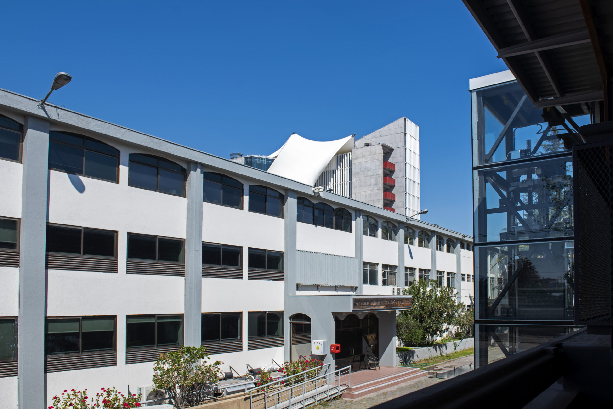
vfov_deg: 53.2
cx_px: 306
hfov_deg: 73.7
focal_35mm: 24
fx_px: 409
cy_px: 204
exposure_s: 1/500
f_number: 7.1
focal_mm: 24
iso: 200
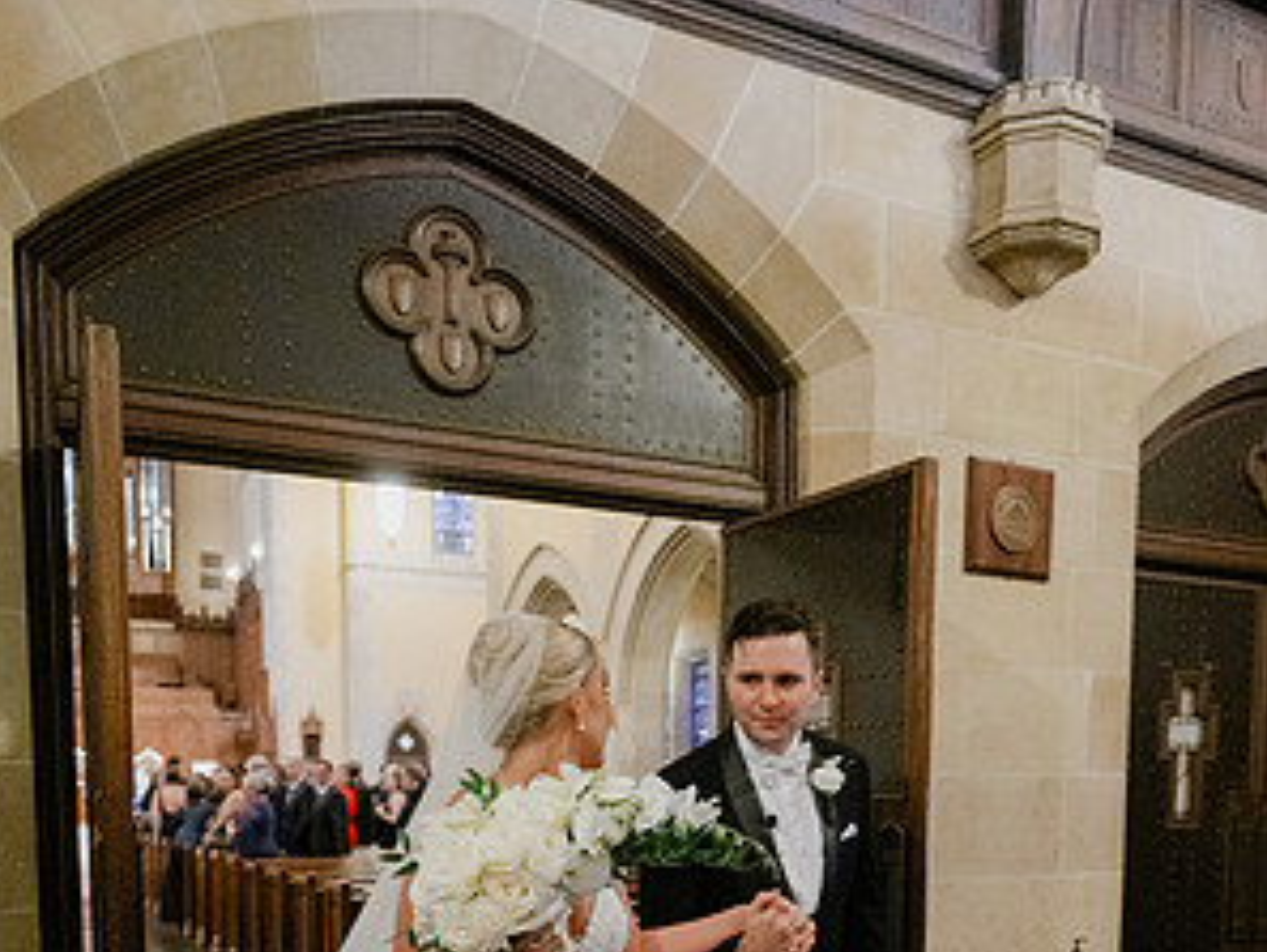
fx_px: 1282
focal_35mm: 35
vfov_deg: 37.1
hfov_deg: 52.6
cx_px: 631
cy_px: 922
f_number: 2.8
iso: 8000
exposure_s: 1/200
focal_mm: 24
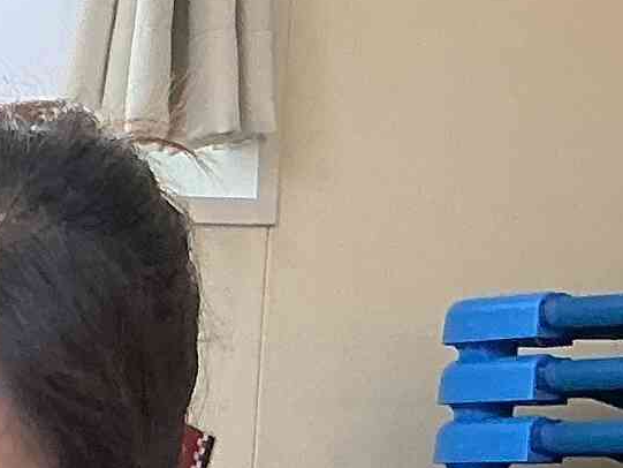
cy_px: 1092
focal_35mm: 173
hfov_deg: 9.5
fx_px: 3114
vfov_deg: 8.0
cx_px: -1088
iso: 50
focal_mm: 3
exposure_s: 1/120
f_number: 1.8
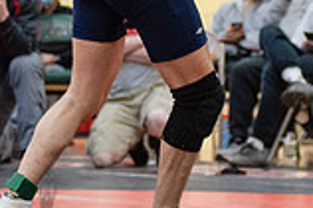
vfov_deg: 4.7
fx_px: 2553
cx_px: 46
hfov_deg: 7.0
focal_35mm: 294
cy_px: 9
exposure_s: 1/400
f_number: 3.5
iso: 4000
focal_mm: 80
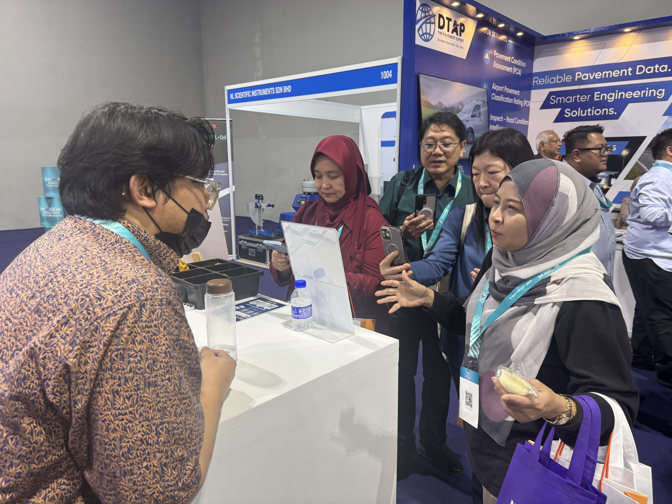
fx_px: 466
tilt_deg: -11.4
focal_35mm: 24
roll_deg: +0.3
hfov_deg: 71.6
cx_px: 336
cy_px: 252
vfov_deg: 56.8
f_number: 1.78
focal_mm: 6.76
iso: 125
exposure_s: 1/50
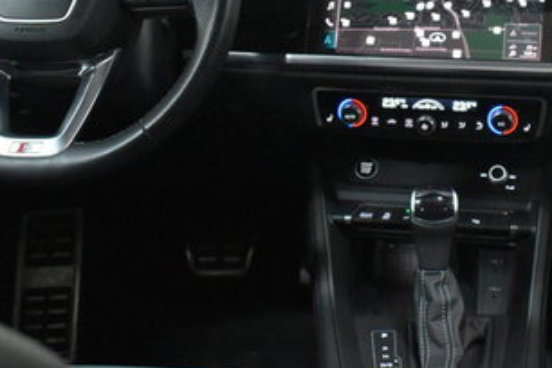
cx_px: 440
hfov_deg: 29.4
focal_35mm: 67
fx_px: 1027
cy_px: 124
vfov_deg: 20.2
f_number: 3.5
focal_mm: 18
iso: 5000
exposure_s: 1/125
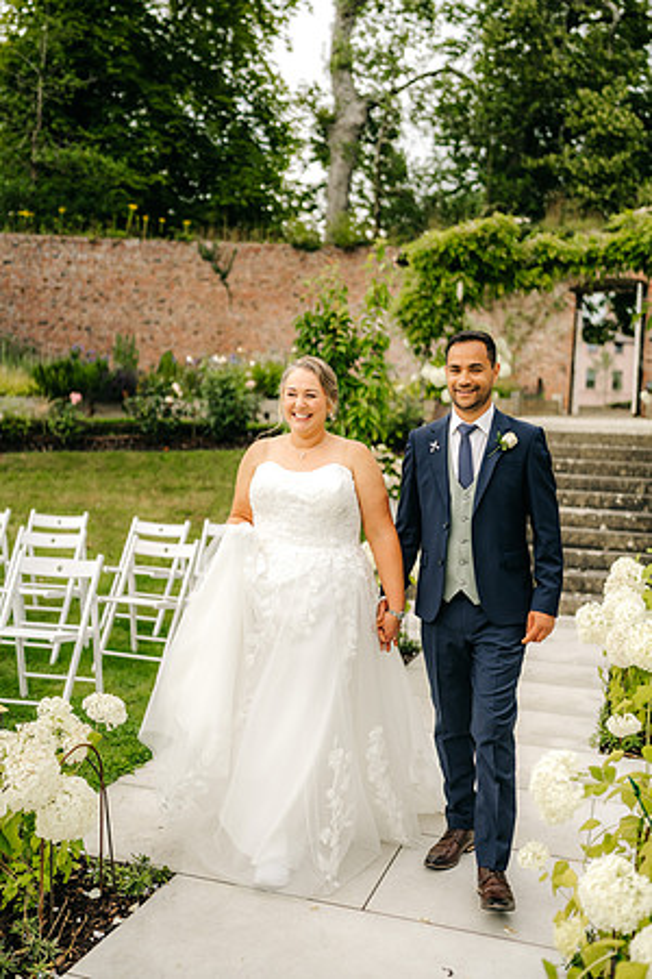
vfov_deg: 54.4
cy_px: 490
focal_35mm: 35
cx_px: 326
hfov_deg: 37.9
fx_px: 951
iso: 100
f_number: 1.4
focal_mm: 35
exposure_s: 1/4000
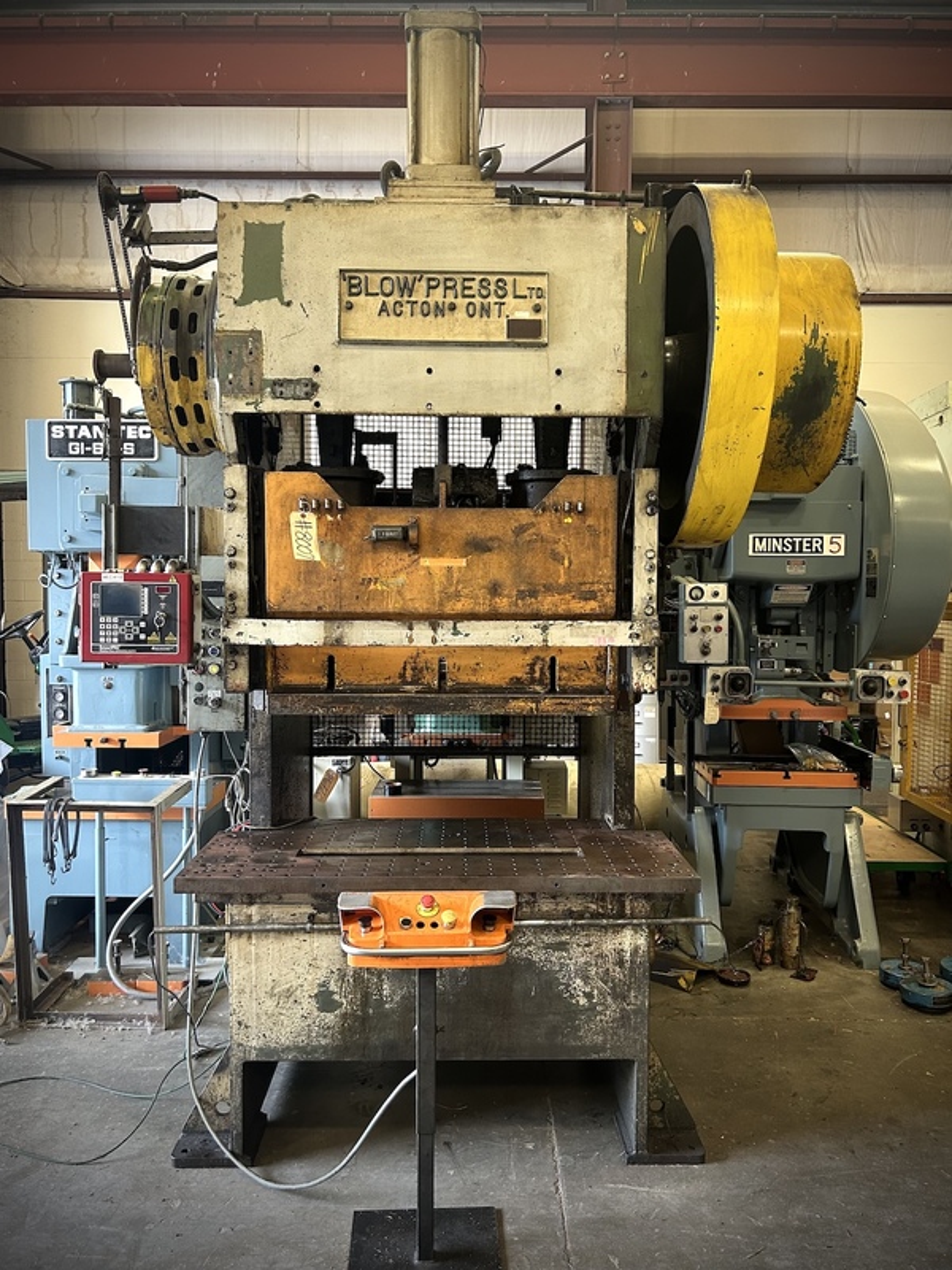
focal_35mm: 26
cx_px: 476
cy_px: 635
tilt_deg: -3.8
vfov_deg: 67.3
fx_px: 953
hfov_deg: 53.1
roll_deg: -1.2
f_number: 1.5
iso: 200
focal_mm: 5.7
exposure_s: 1/60
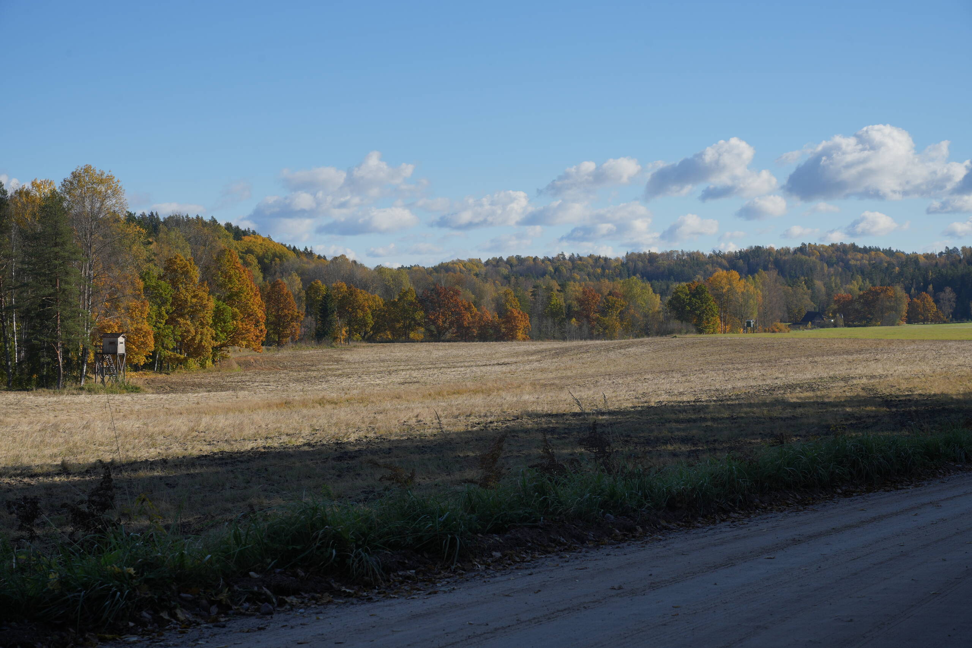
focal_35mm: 70
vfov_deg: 19.5
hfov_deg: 28.8
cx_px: 486
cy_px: 324
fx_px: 1890
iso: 100
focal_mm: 70
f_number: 10
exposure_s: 1/250
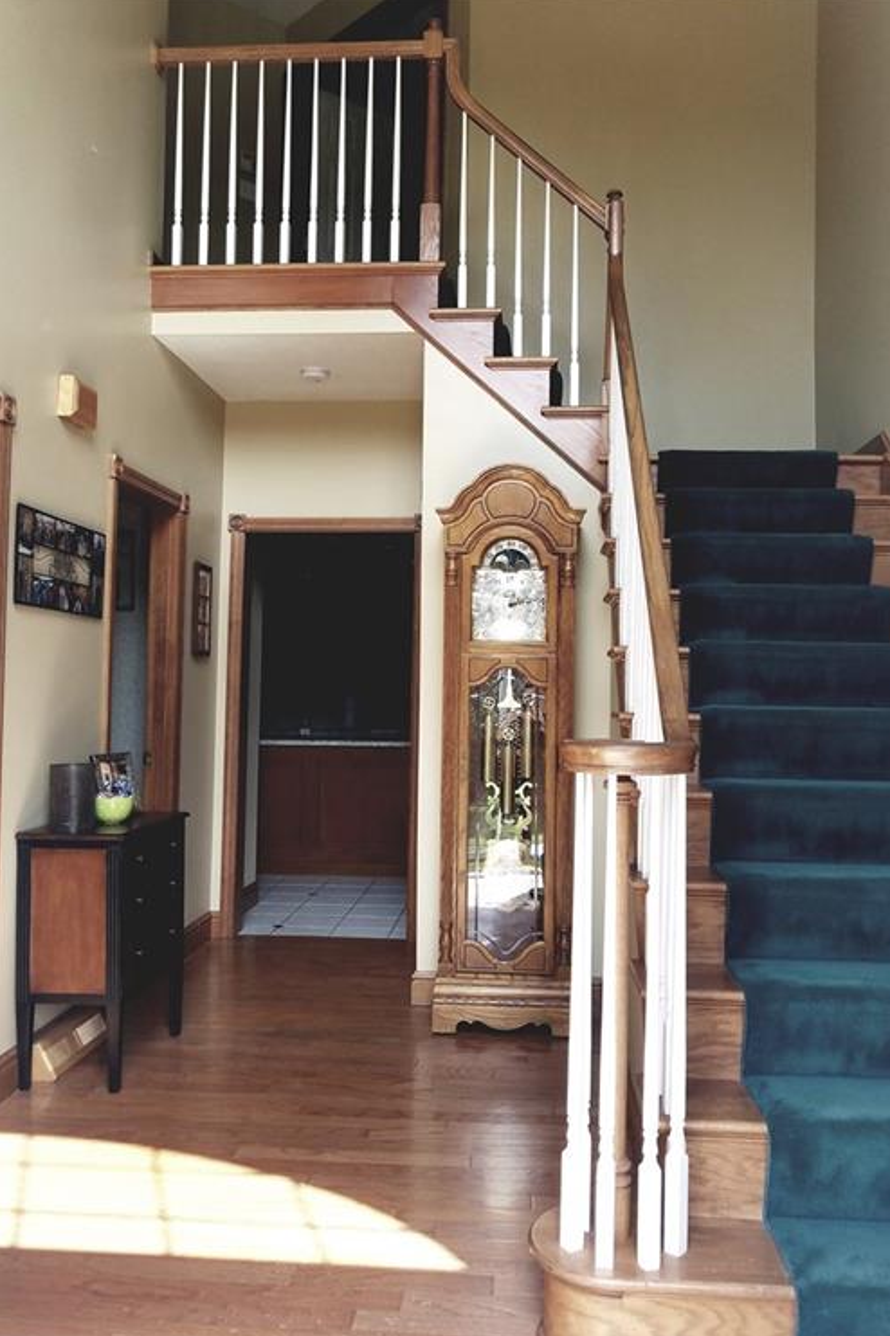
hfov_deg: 46.3
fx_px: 1039
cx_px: 486
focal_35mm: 28
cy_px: 682
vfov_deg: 65.5
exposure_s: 1/200
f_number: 1.7
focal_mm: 4.2
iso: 50
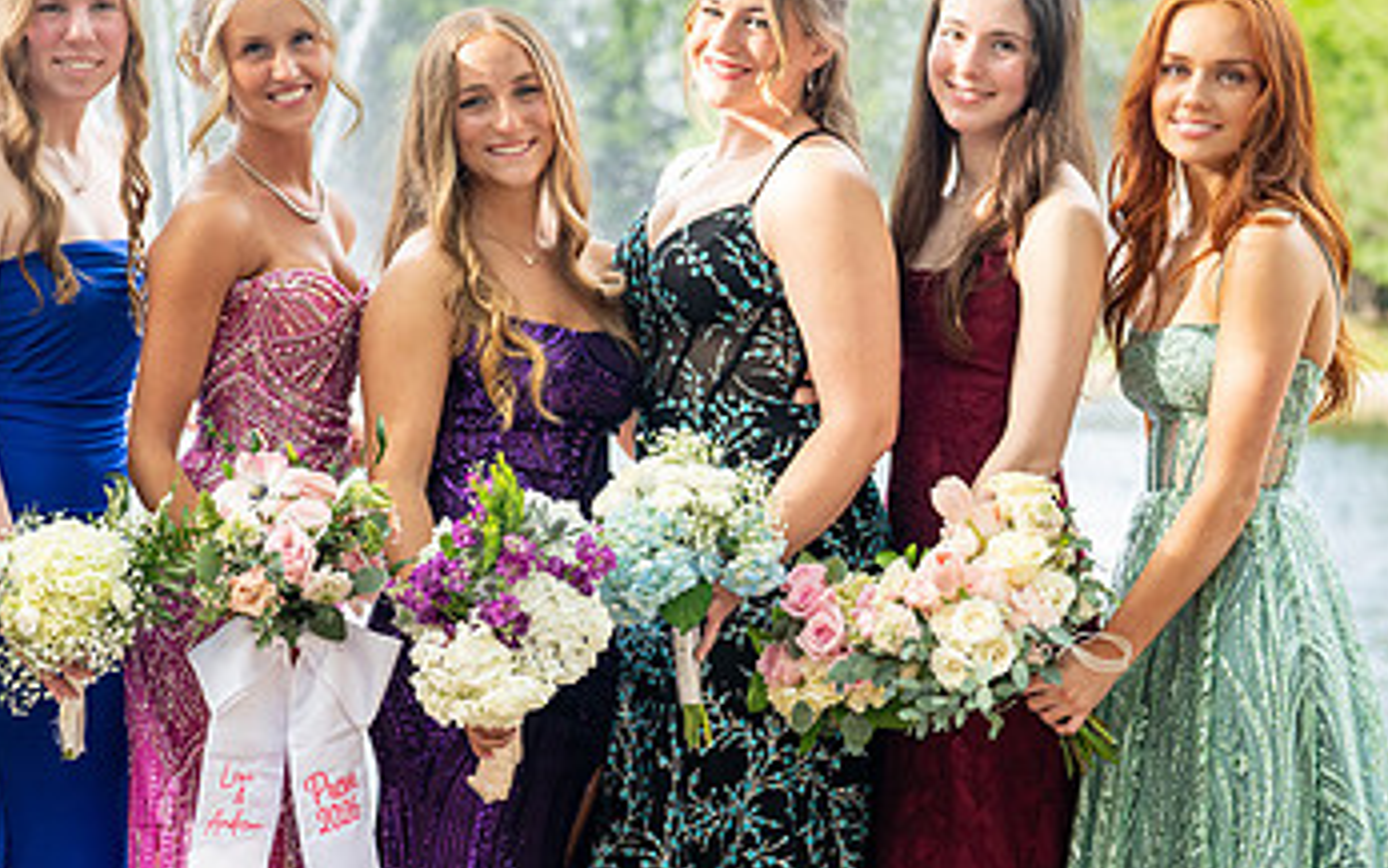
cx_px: 614
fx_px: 4010
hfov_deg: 19.6
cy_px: 564
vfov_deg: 12.3
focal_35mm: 106
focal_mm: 50
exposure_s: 1/320
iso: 200
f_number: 2.5
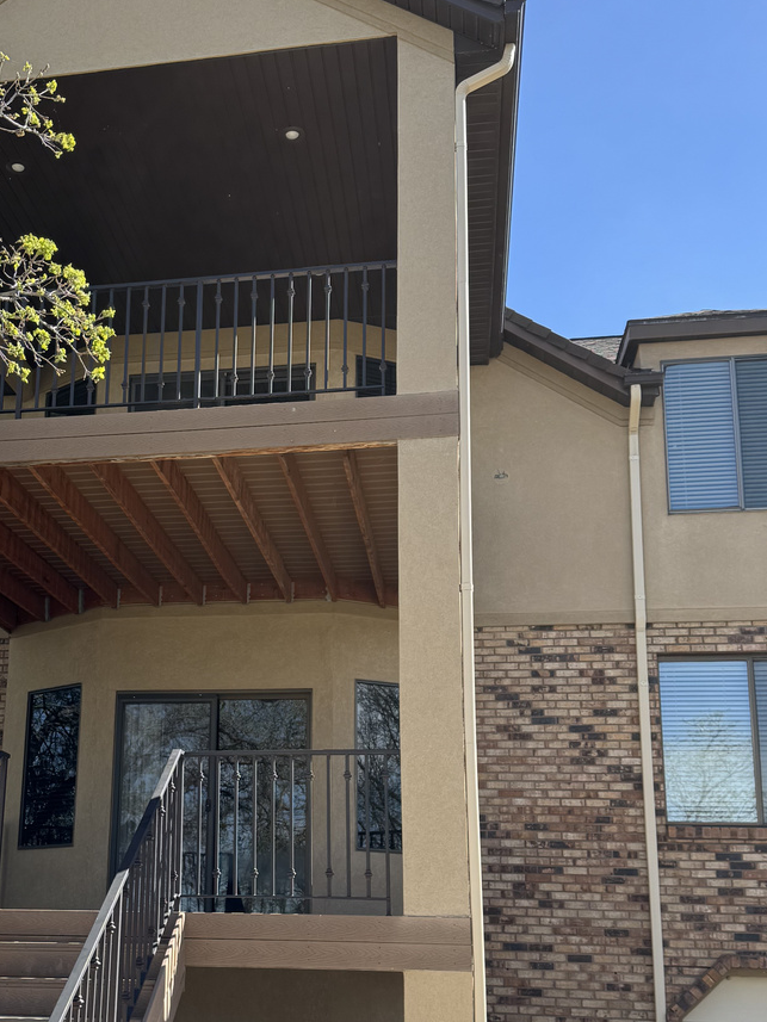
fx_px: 1270
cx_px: 203
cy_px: 659
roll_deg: -1.4
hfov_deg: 33.0
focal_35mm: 43
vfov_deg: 43.4
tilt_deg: +14.1
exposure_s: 1/1524
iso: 80
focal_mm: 6.76
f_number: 1.78
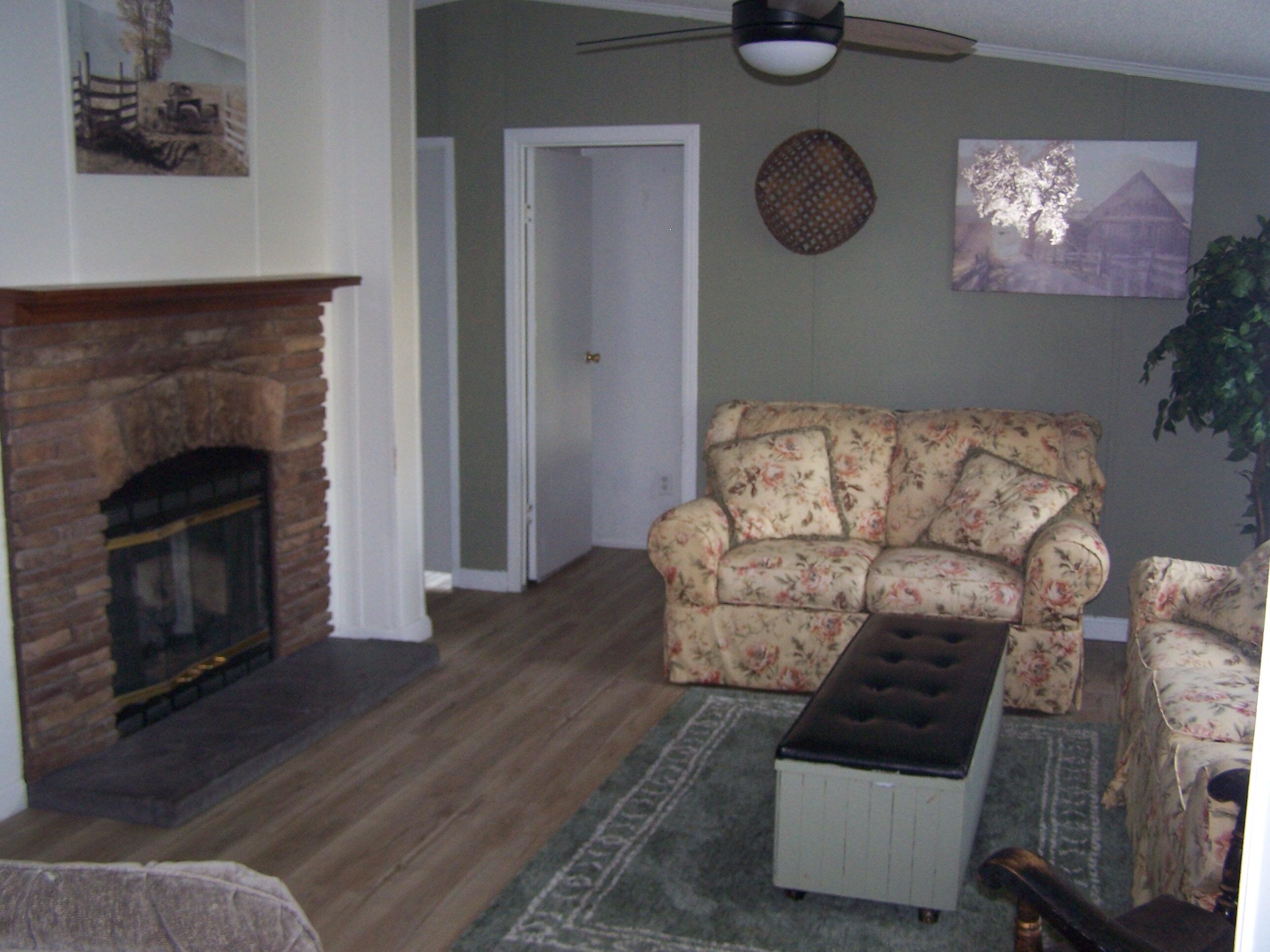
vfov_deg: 37.7
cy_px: 476
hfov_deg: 49.0
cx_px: 635
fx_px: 1394
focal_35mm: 38
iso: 140
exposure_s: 1/60
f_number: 2.8
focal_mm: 6.3
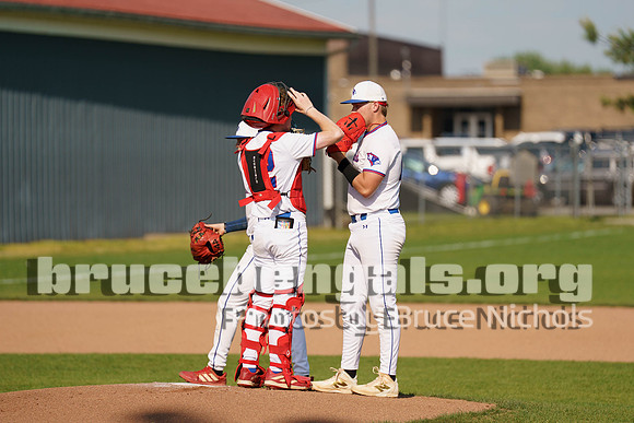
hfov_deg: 7.7
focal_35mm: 267
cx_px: 347
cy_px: 158
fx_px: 4704
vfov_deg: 5.1
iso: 125
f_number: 2.8
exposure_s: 1/3200
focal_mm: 200
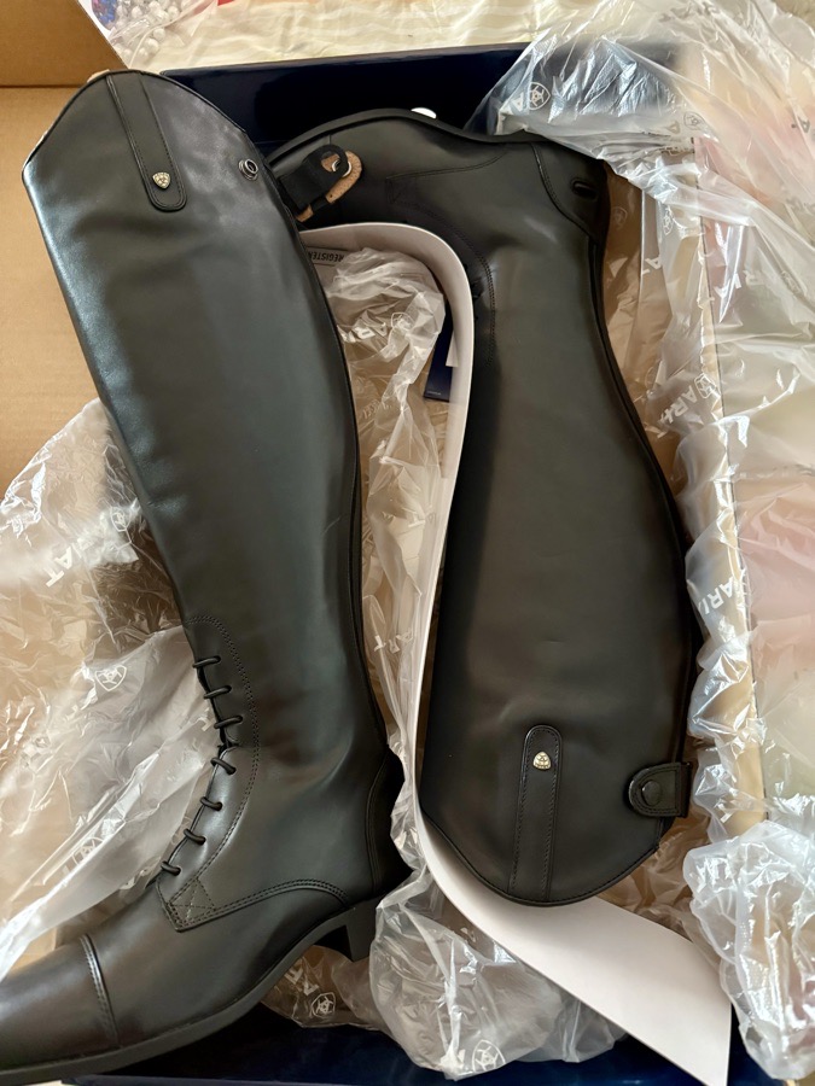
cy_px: 543
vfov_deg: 71.6
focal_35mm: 24
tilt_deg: -74.6
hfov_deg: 56.8
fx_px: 753
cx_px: 408
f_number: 1.78
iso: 1000
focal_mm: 6.76
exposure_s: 1/30
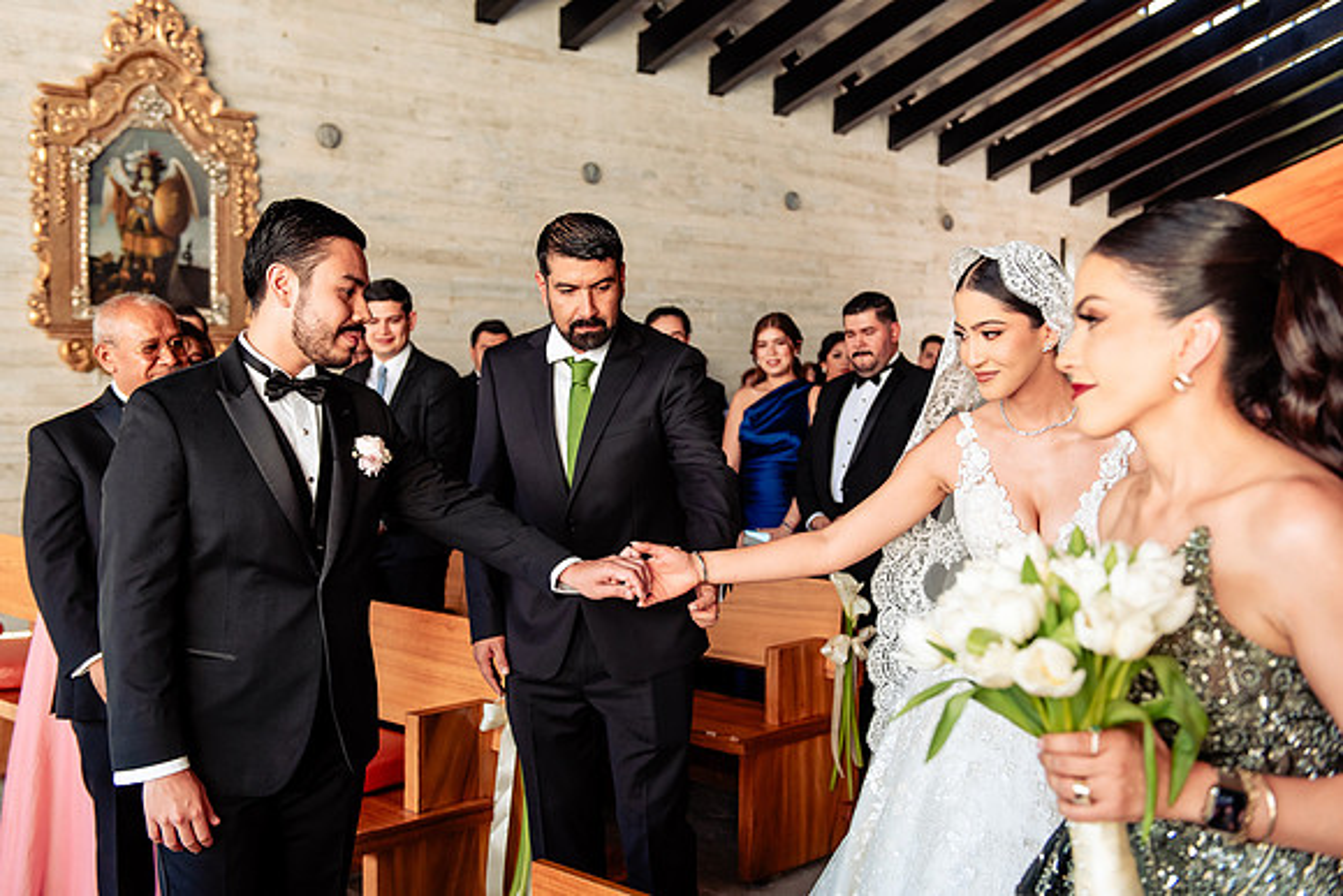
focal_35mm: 39
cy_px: 448
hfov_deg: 49.8
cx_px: 672
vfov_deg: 34.4
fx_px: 1446
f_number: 3.5
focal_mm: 38
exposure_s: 1/320
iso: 800
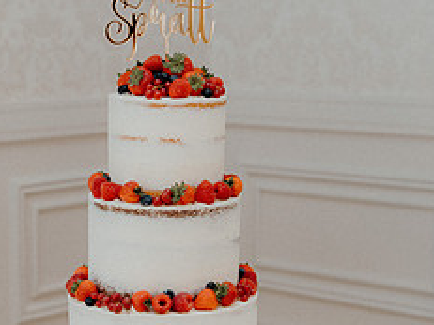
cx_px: 175
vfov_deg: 14.9
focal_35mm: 99
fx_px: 1241
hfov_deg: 19.8
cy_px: 226
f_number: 3.5
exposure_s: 1/160
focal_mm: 41
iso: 1000
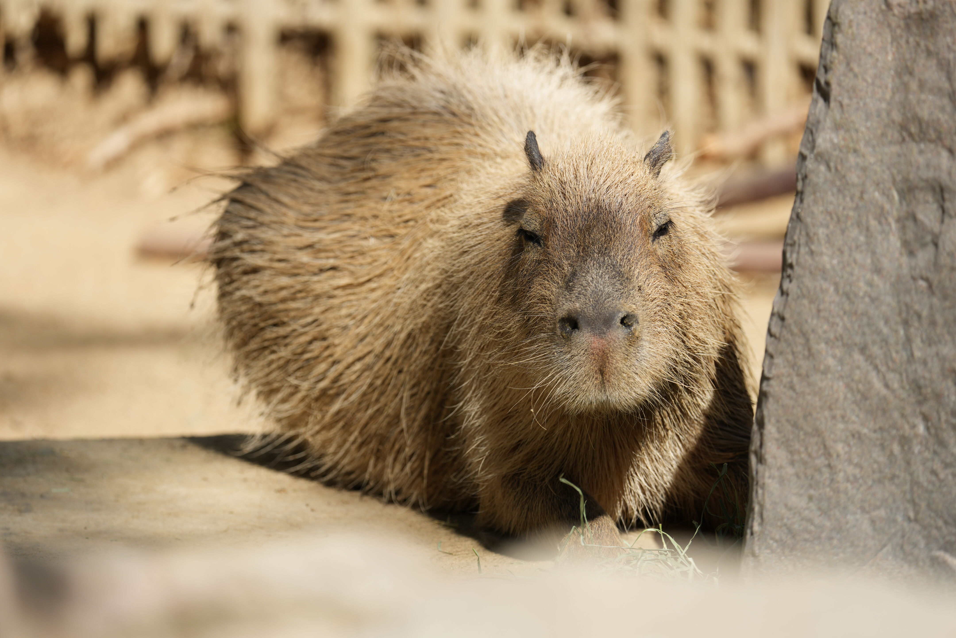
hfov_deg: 5.2
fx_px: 10621
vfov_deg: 3.4
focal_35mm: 400
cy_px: 319
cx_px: 478
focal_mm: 400
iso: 160
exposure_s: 1/1000
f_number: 4.5
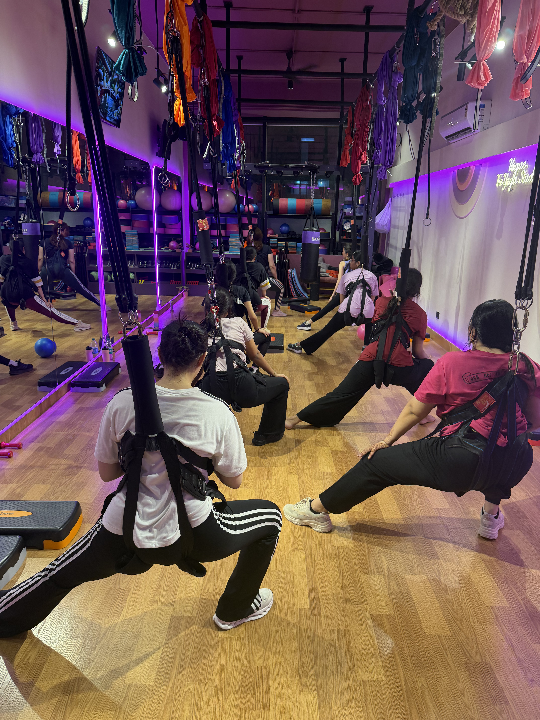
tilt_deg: -14.9
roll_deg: -2.7
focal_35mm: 24
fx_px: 499
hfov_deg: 56.8
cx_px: 270
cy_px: 360
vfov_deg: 71.6
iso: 125
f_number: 1.78
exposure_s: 1/50
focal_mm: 6.76
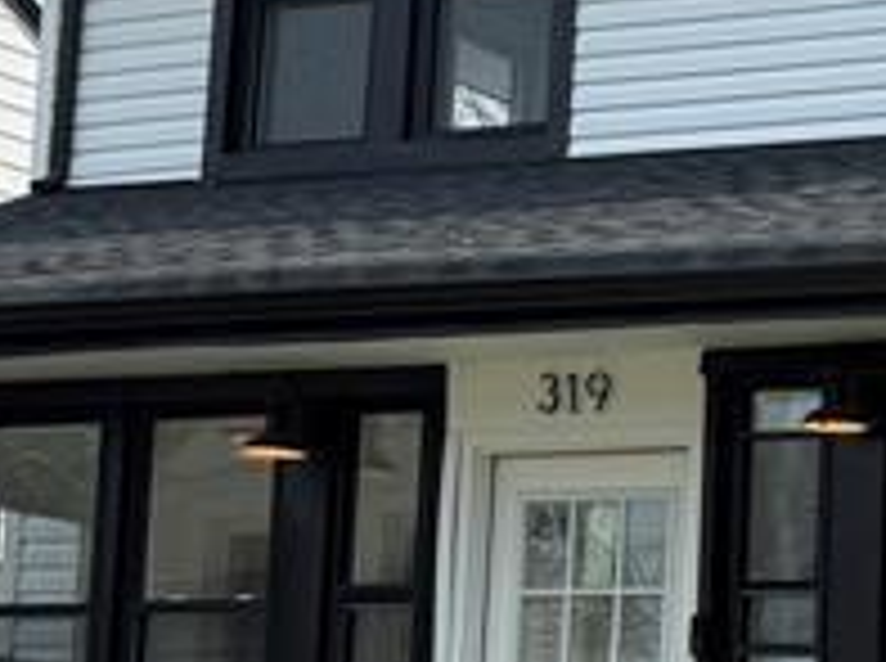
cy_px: 590
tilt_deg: +6.9
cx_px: 1345
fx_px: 3194
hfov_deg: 14.7
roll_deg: -1.6
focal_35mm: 125
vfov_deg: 11.7
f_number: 1.78
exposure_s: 1/4673
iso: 100
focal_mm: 6.76
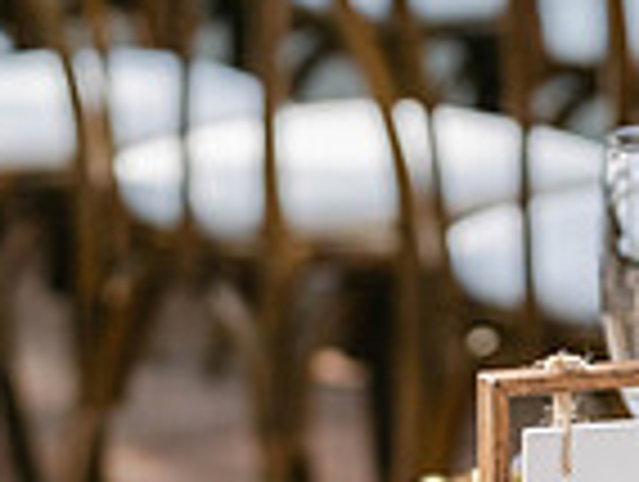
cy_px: 705
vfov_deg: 4.0
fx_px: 6879
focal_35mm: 372
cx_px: 302
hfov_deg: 5.3
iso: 320
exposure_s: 1/1600
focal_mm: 63.4
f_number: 2.8
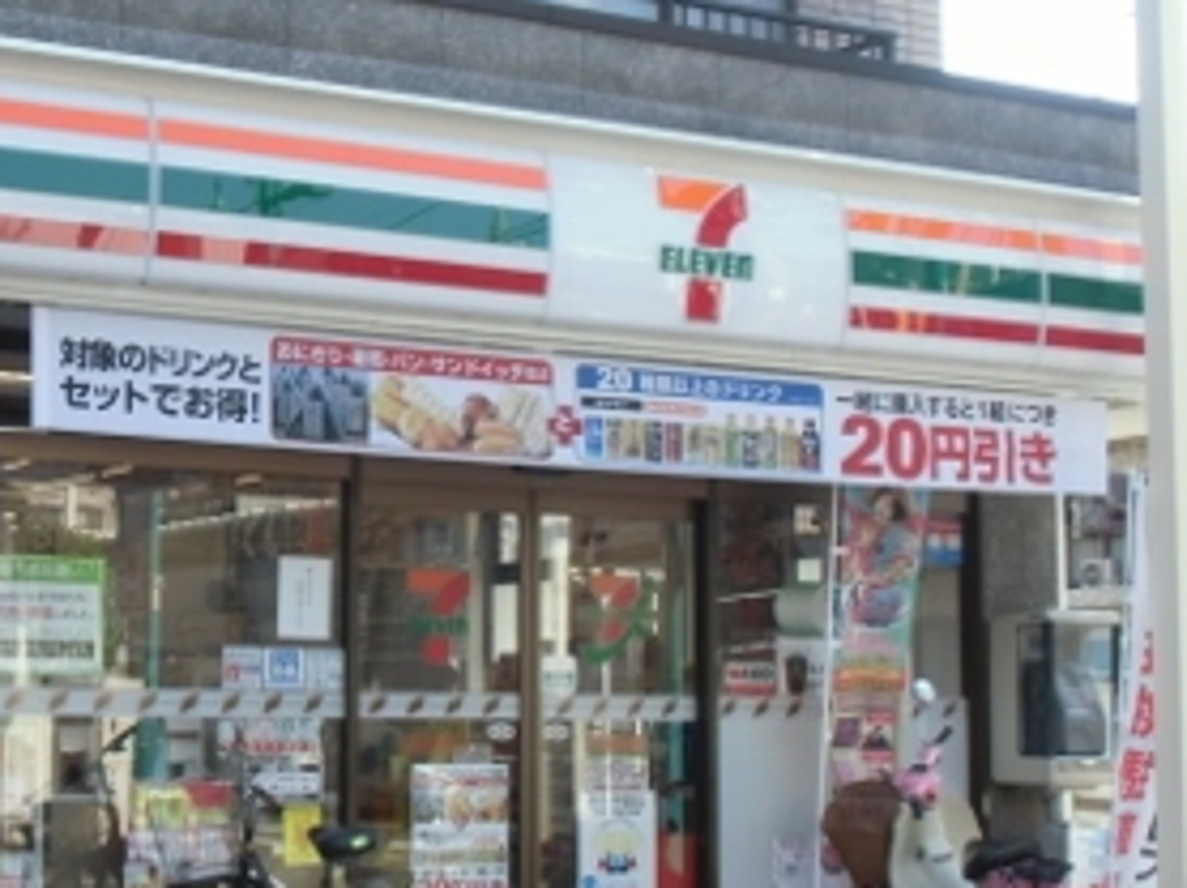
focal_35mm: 72
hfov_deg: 26.7
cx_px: 278
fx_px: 2467
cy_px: 485
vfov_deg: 20.4
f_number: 4
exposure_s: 1/80
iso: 64
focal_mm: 7.15
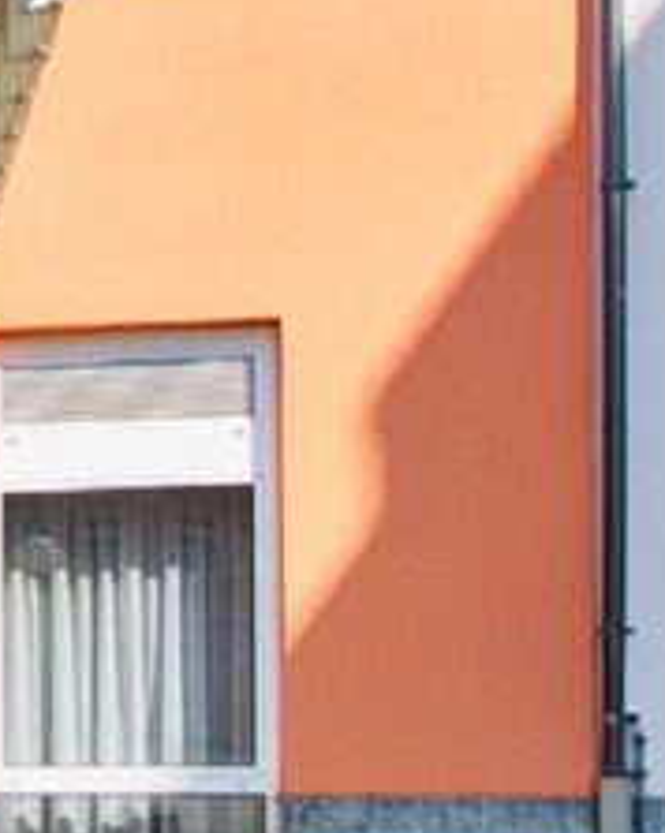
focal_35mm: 95
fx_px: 2340
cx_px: -1012
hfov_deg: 12.2
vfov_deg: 19.8
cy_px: 95
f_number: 8
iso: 100
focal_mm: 22
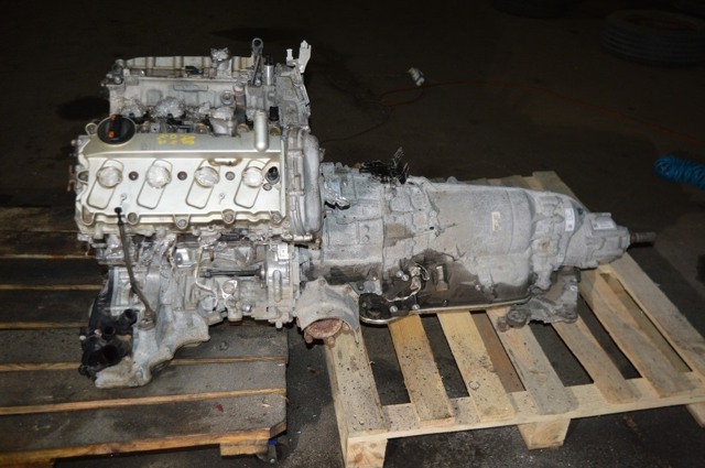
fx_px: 675
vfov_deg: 38.3
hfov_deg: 55.2
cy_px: 234
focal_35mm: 34
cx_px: 352
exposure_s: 1/60
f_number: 3.8
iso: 560
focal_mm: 23
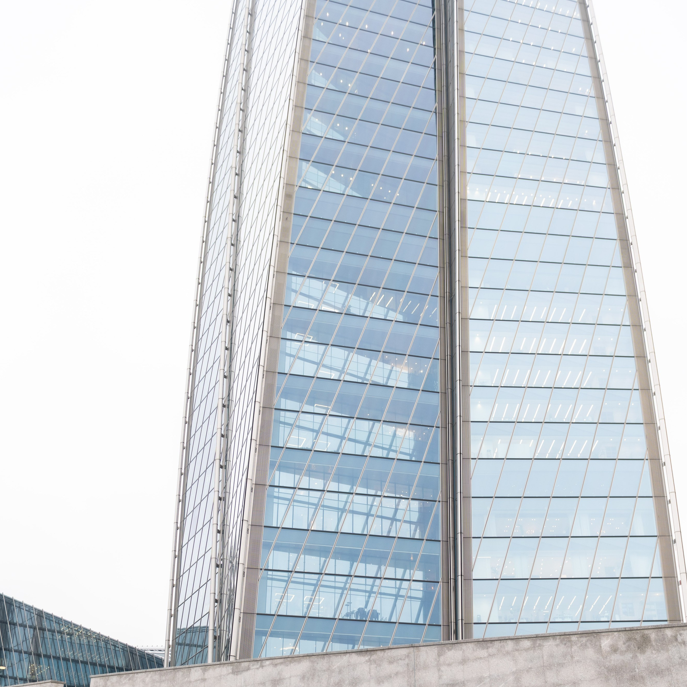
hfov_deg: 43.9
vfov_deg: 42.6
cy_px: 506
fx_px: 853
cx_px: 352
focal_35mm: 38
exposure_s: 1/200
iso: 400
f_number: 4.5
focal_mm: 29
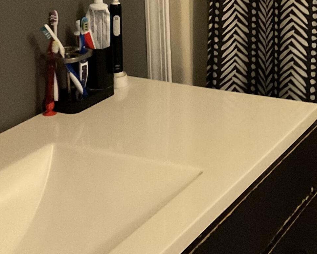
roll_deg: +0.3
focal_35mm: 88
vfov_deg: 16.9
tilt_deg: -11.3
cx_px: 296
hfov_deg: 21.2
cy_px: -22
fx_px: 826
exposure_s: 1/24
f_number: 1.8
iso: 500
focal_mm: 3
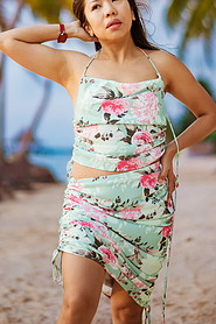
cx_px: 100
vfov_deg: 21.4
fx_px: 847
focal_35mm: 94
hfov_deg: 14.5
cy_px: 63
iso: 640
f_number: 1.4
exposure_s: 1/6400
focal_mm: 58
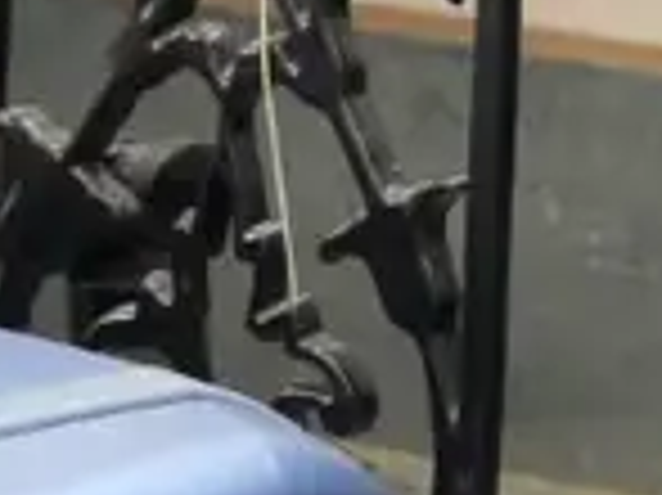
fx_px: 4796
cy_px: -72
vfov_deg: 5.9
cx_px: 2099
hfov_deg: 7.0
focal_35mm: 251
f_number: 3.9
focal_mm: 18
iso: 1250
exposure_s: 1/60
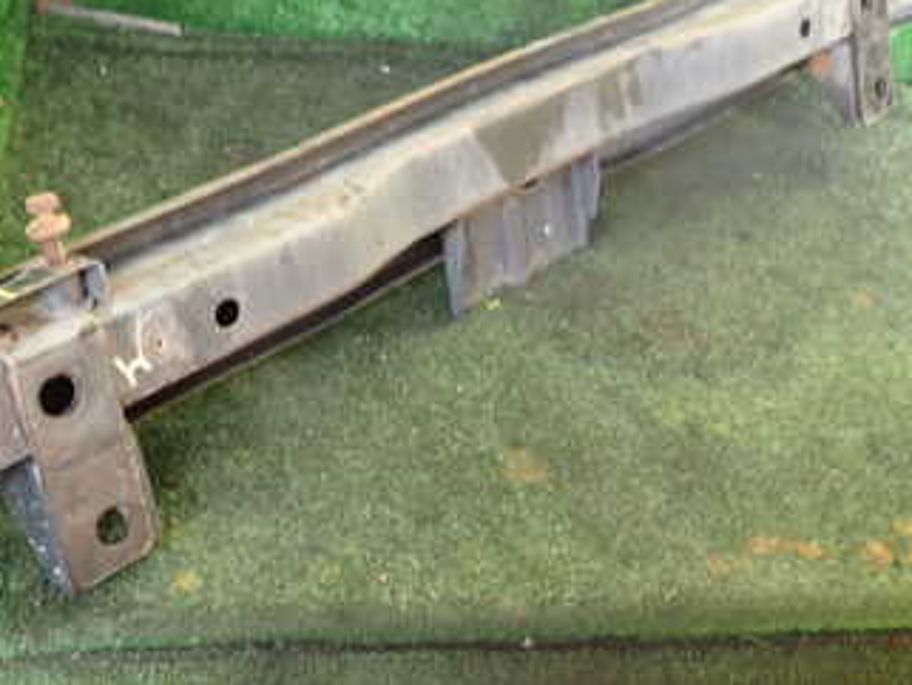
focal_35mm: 56
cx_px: 287
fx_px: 1476
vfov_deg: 26.1
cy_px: 358
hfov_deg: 34.0
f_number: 2.3
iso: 200
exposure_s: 1/60
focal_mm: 5.4
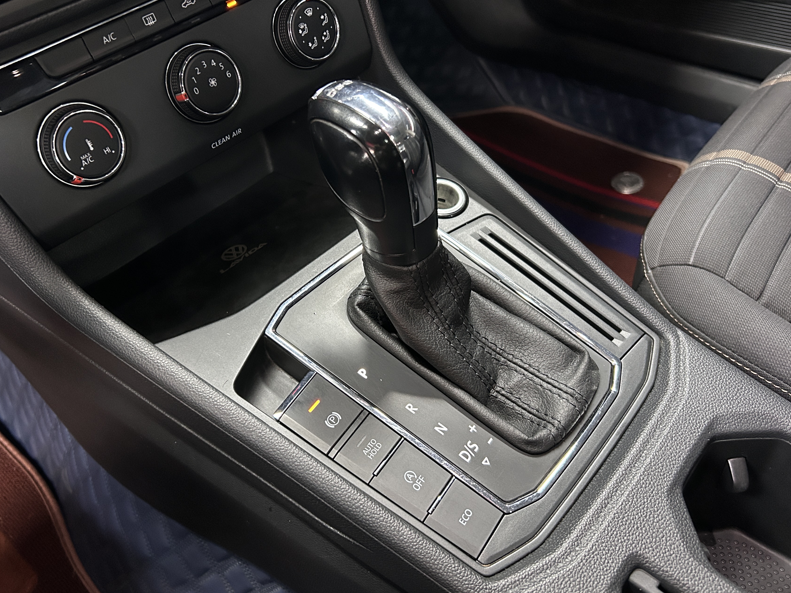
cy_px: 267
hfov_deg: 58.3
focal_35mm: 31
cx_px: 360
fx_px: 708
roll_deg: +7.5
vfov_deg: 45.4
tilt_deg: -44.2
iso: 500
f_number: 1.5
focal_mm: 5.7
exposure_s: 1/33
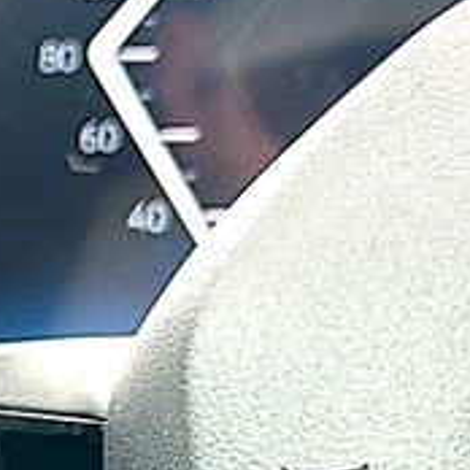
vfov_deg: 10.4
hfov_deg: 10.1
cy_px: 604
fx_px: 2519
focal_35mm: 164
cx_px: -351
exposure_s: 1/203
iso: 64
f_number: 1.78
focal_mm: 6.86
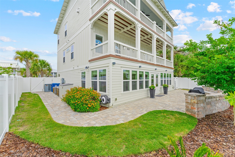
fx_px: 91
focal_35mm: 14
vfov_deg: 81.2
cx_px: 118
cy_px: 78
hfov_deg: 104.3
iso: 320
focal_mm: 14
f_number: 9
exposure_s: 1/250
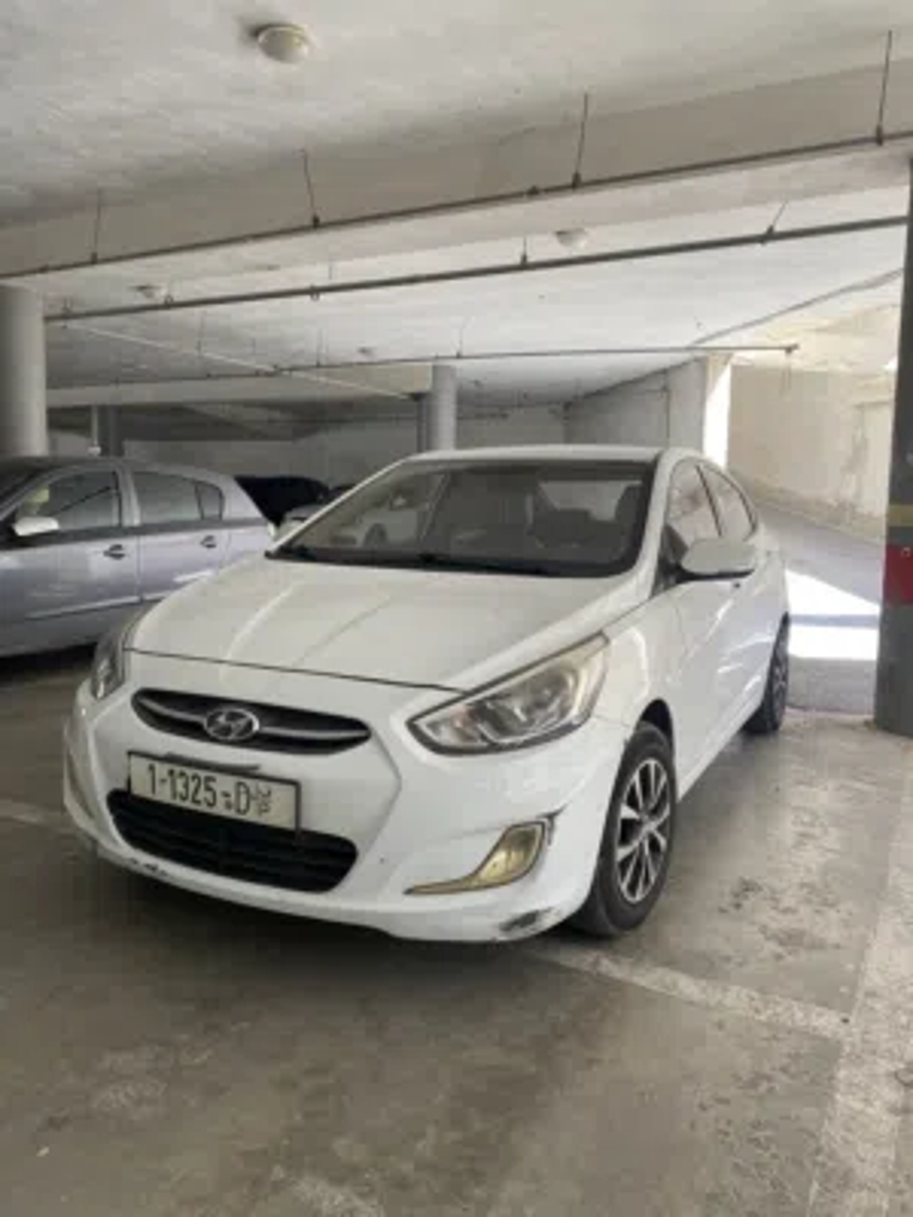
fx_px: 914
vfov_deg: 67.3
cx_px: 456
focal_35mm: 26
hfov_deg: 53.1
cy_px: 608
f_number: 1.8
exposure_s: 1/122
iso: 40
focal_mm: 4.25
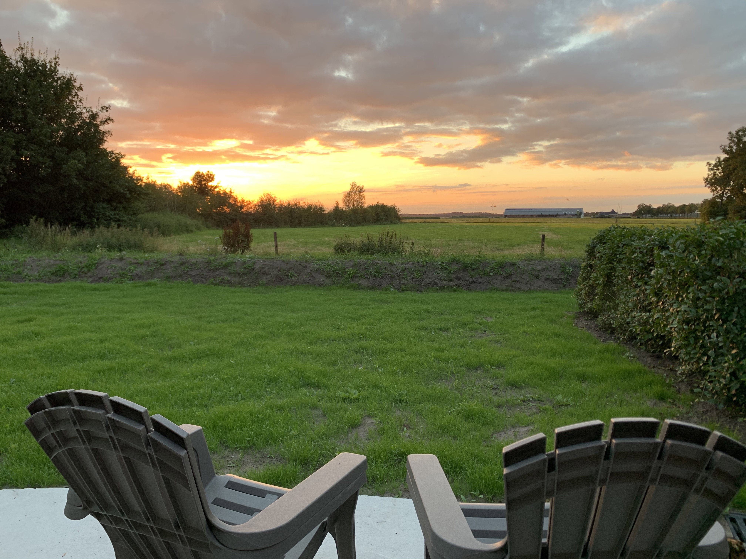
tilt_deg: -6.6
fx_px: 560
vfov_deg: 53.1
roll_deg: -1.0
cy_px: 280
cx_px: 373
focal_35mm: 26
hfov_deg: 67.3
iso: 32
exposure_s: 1/122
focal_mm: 4.25
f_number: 1.8
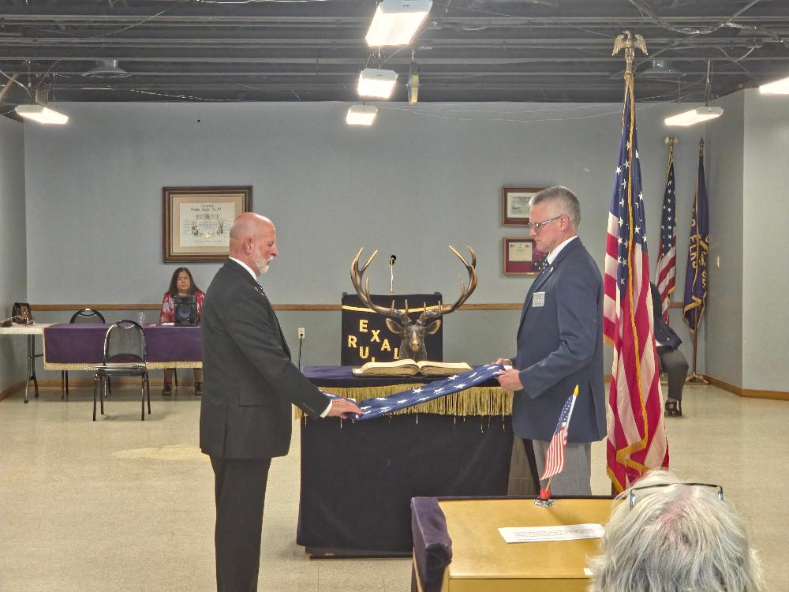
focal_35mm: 69
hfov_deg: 28.2
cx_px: 394
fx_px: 1573
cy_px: 296
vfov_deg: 21.3
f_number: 2.4
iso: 320
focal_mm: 7
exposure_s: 1/45.6
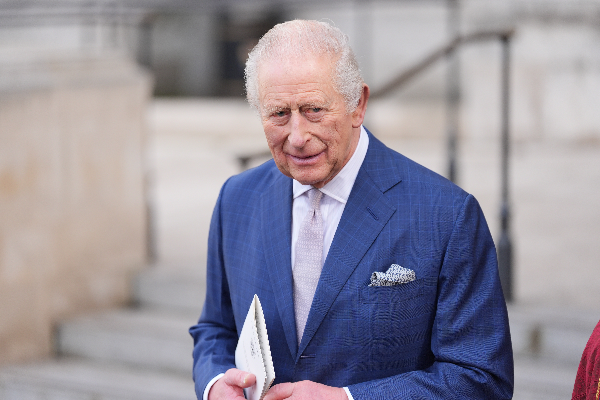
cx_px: 300
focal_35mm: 163
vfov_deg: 8.4
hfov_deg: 12.6
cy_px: 200
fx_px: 2716
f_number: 2.8
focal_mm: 163
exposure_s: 1/1000
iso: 500
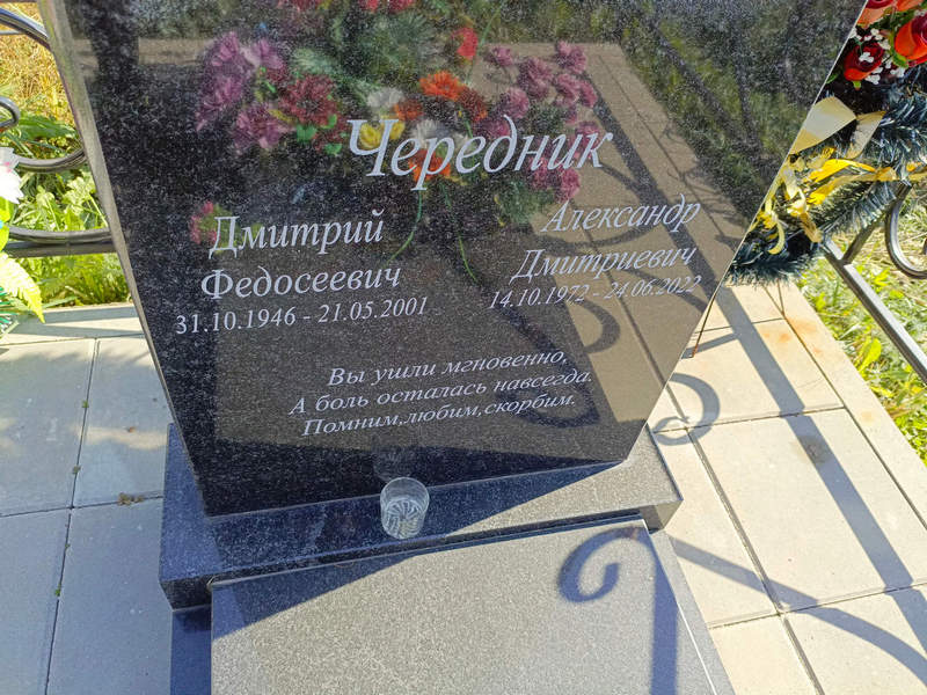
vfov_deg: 54.9
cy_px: 348
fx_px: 669
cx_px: 464
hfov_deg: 69.4
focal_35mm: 25
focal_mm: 4.76
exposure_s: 1/331
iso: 112
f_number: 1.69
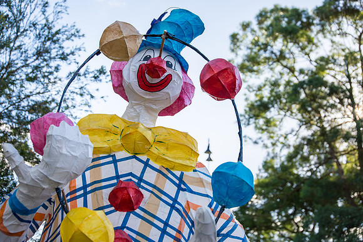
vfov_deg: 28.1
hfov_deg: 41.1
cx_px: 182
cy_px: 121
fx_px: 484
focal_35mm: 48
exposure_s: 1/1000
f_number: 4.8
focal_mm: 48
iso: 100
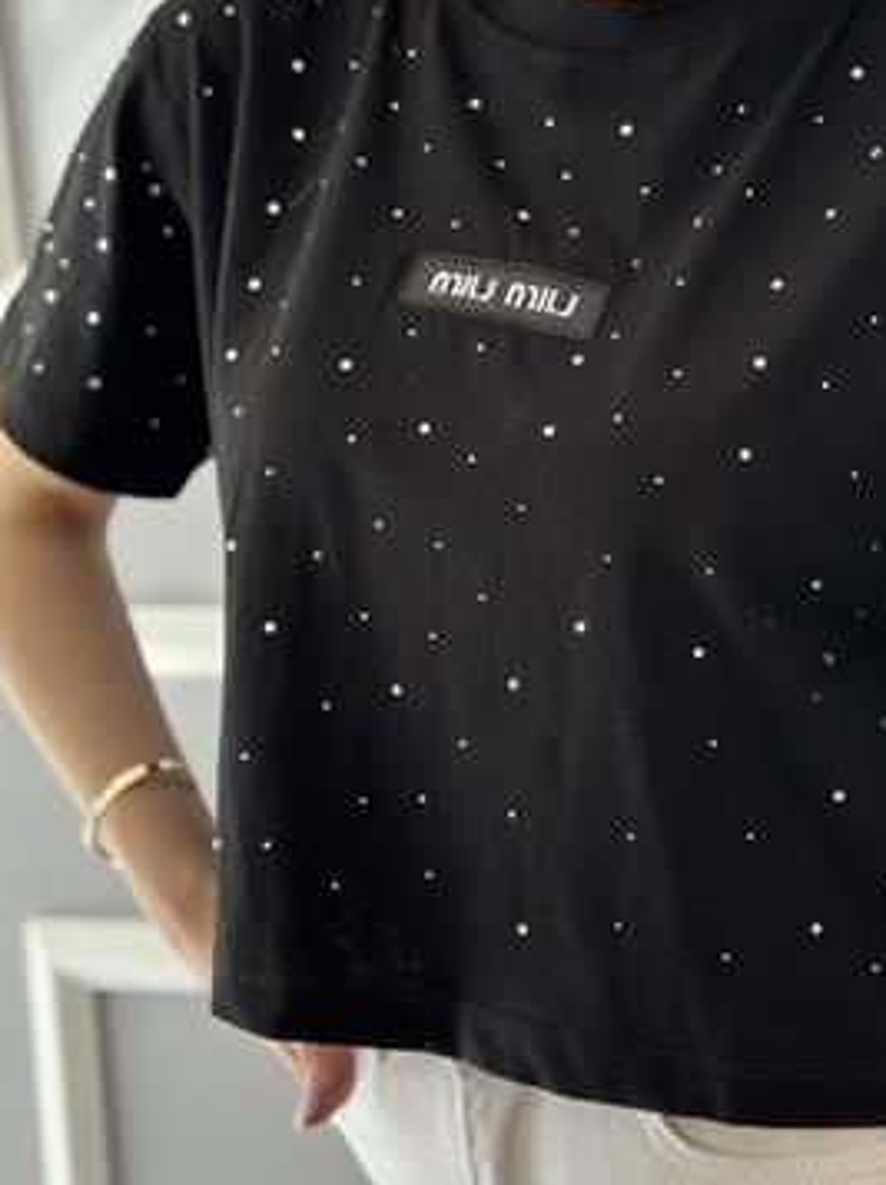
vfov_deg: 27.8
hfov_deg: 20.9
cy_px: 485
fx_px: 2393
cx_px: 621
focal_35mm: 70
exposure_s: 1/151
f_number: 1.78
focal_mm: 6.86
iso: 64
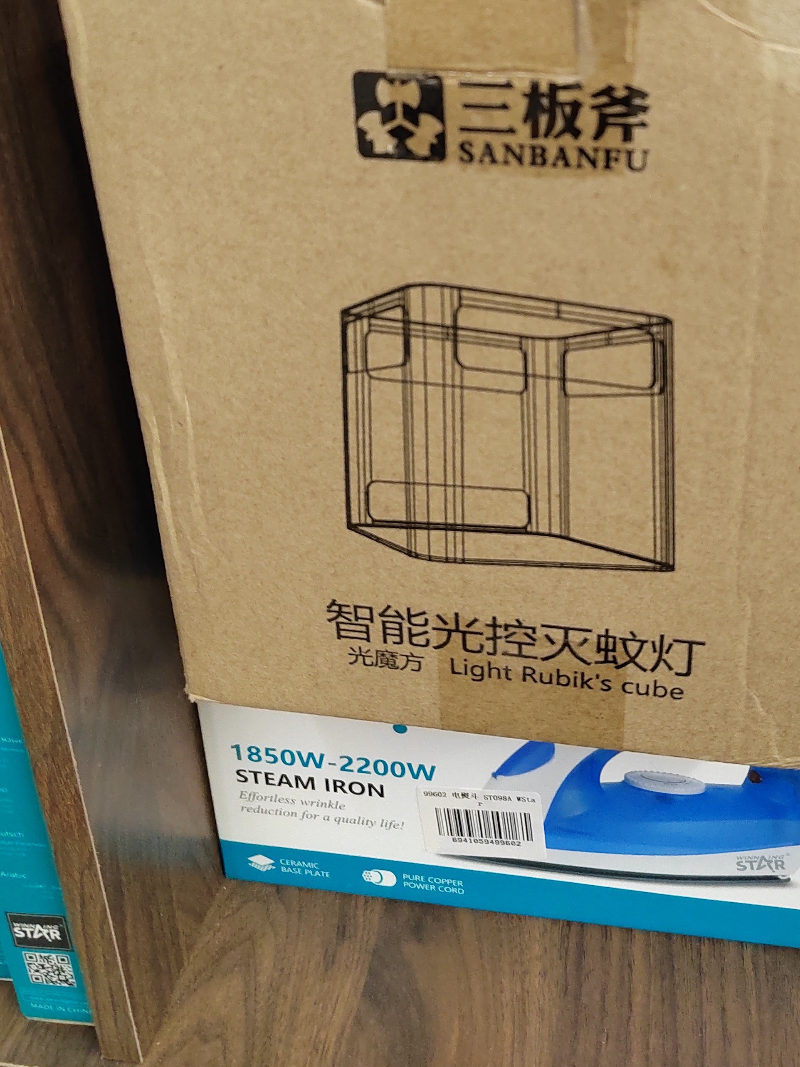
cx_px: 539
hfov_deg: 40.2
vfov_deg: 51.1
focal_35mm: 35
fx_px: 1078
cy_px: 310
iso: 2000
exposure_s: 1/50
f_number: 1.9
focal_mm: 5.52
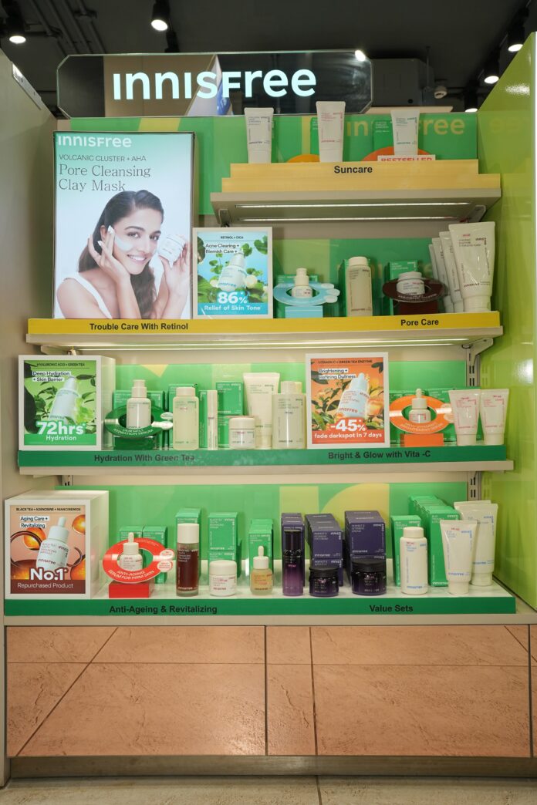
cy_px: 402
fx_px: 716
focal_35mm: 32
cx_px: 268
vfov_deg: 58.7
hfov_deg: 41.1
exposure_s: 1/160
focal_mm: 32
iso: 1000
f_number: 10
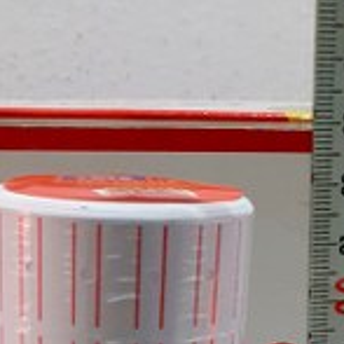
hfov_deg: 18.5
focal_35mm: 94
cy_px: 695
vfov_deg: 15.0
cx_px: 147
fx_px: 1057
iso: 200
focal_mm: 4.32
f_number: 2.4
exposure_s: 1/50
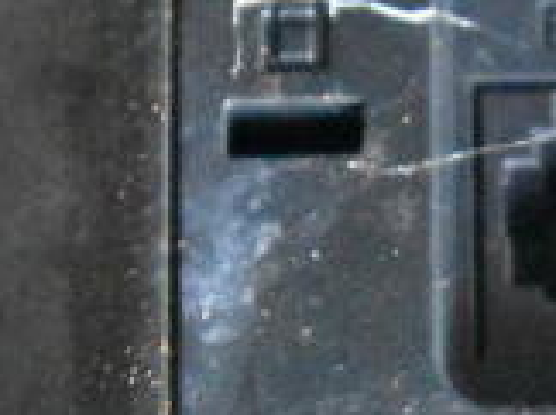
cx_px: 978
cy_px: 578
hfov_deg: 6.5
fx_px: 4792
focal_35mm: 299
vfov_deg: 4.9
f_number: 5.6
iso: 18000
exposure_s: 1/100
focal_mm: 55
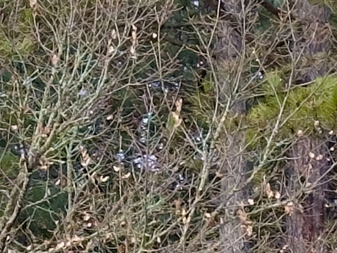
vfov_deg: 4.4
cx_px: -196
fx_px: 3195
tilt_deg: +6.8
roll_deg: -0.8
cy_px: 644
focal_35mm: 328
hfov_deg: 6.0
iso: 64
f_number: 1.78
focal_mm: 6.86
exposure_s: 1/469
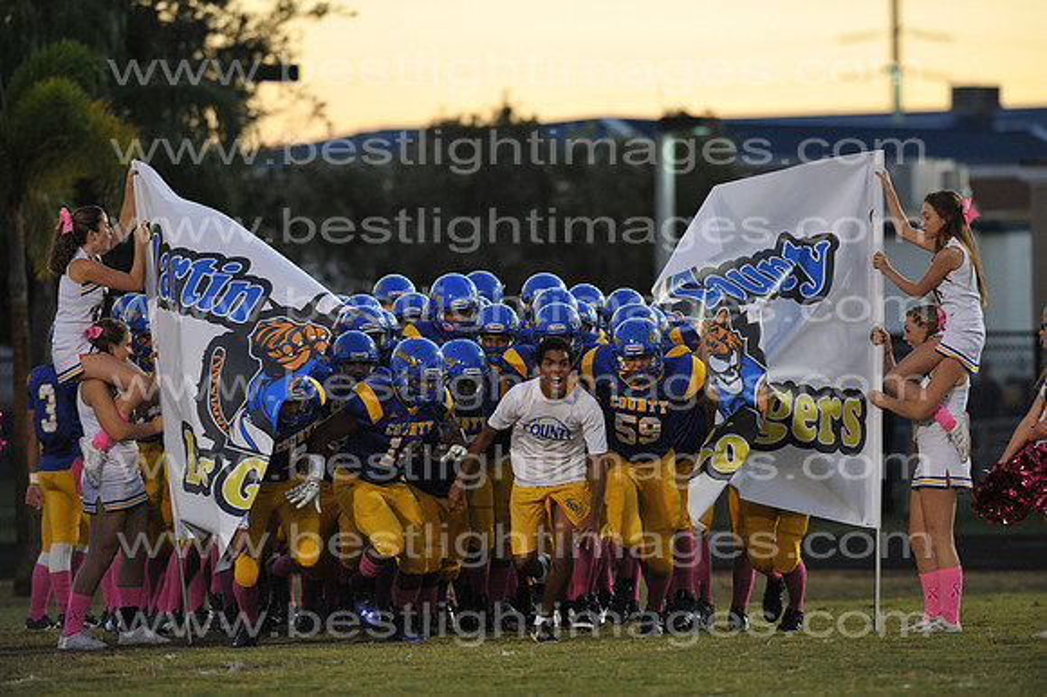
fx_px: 8720
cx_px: 524
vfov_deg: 4.6
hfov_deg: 6.9
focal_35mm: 300
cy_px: 348
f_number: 4
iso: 3200
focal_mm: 300
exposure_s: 1/640
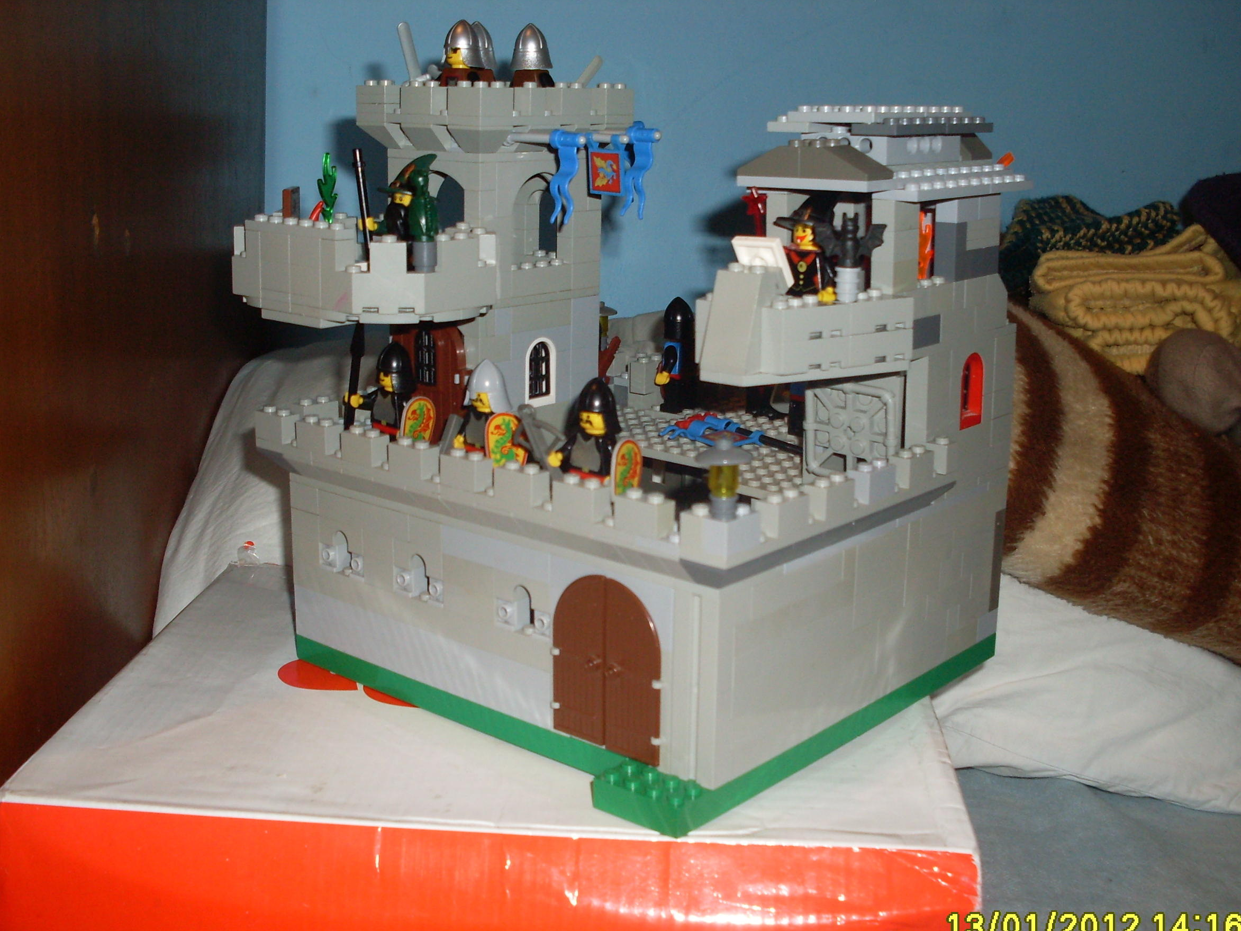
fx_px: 1506
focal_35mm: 42
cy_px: 512
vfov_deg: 34.3
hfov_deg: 44.8
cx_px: 644
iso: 100
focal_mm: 6.3
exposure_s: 1/45
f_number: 2.8
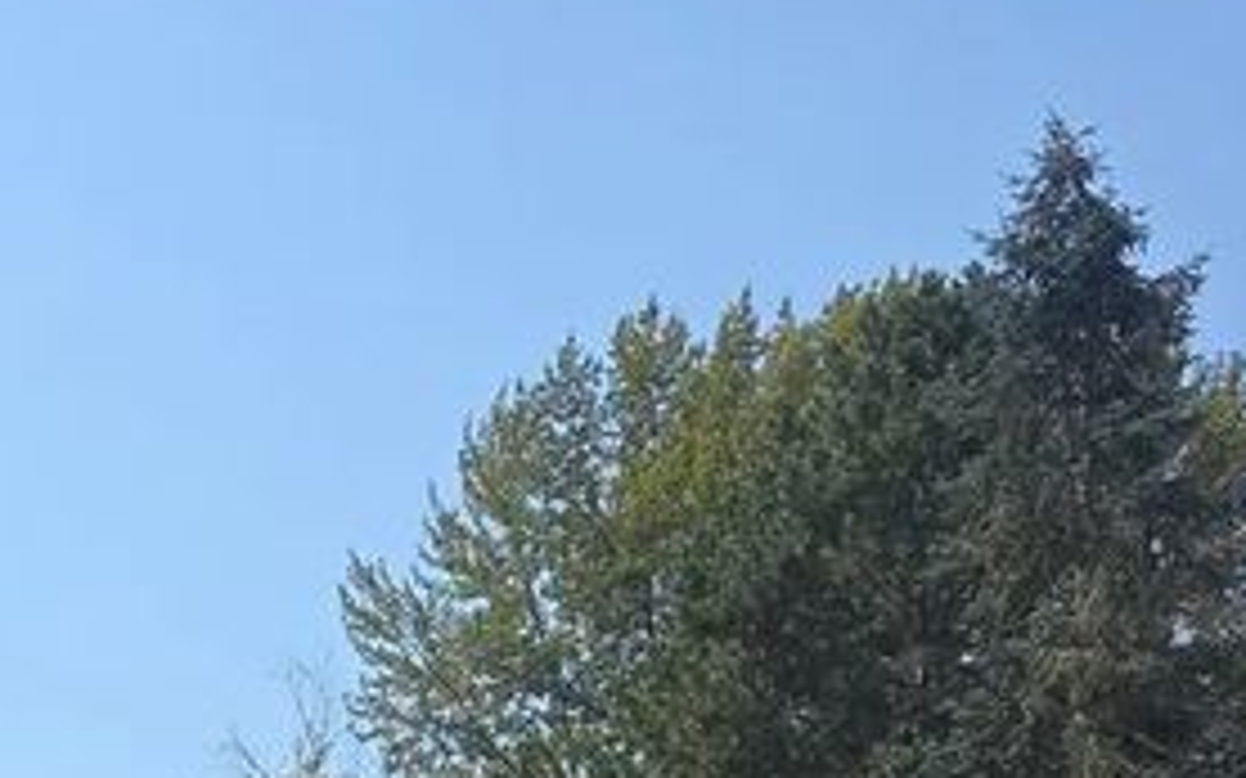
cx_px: 130
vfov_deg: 12.4
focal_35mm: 90
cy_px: 1664
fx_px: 3056
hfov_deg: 22.5
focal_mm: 6.3
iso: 12
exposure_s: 1/756
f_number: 1.7
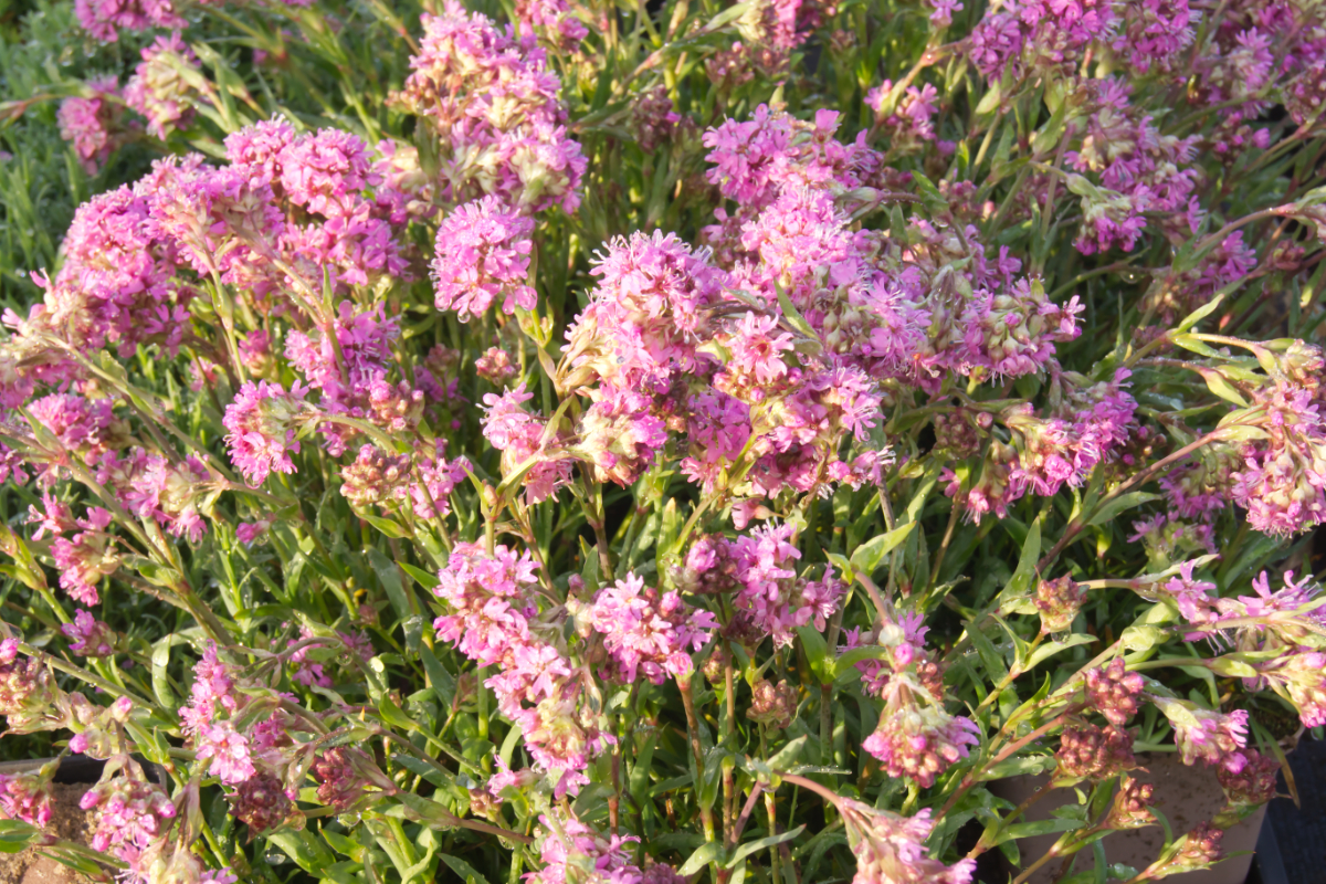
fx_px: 2762
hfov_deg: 27.0
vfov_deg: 18.2
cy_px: 442
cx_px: 663
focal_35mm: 75
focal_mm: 50
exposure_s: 1/80
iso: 400
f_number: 16
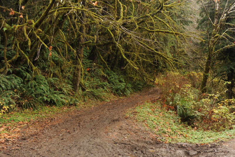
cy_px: 78
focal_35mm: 35
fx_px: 228
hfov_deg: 54.5
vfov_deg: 37.8
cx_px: 118
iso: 200
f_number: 4.5
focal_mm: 35
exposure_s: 1/50
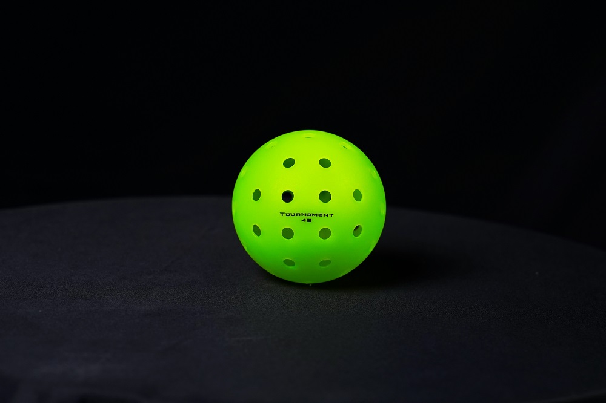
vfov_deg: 12.2
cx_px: 303
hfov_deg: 18.3
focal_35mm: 112
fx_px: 1885
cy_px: 202
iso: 640
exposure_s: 1/125
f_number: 5
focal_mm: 75
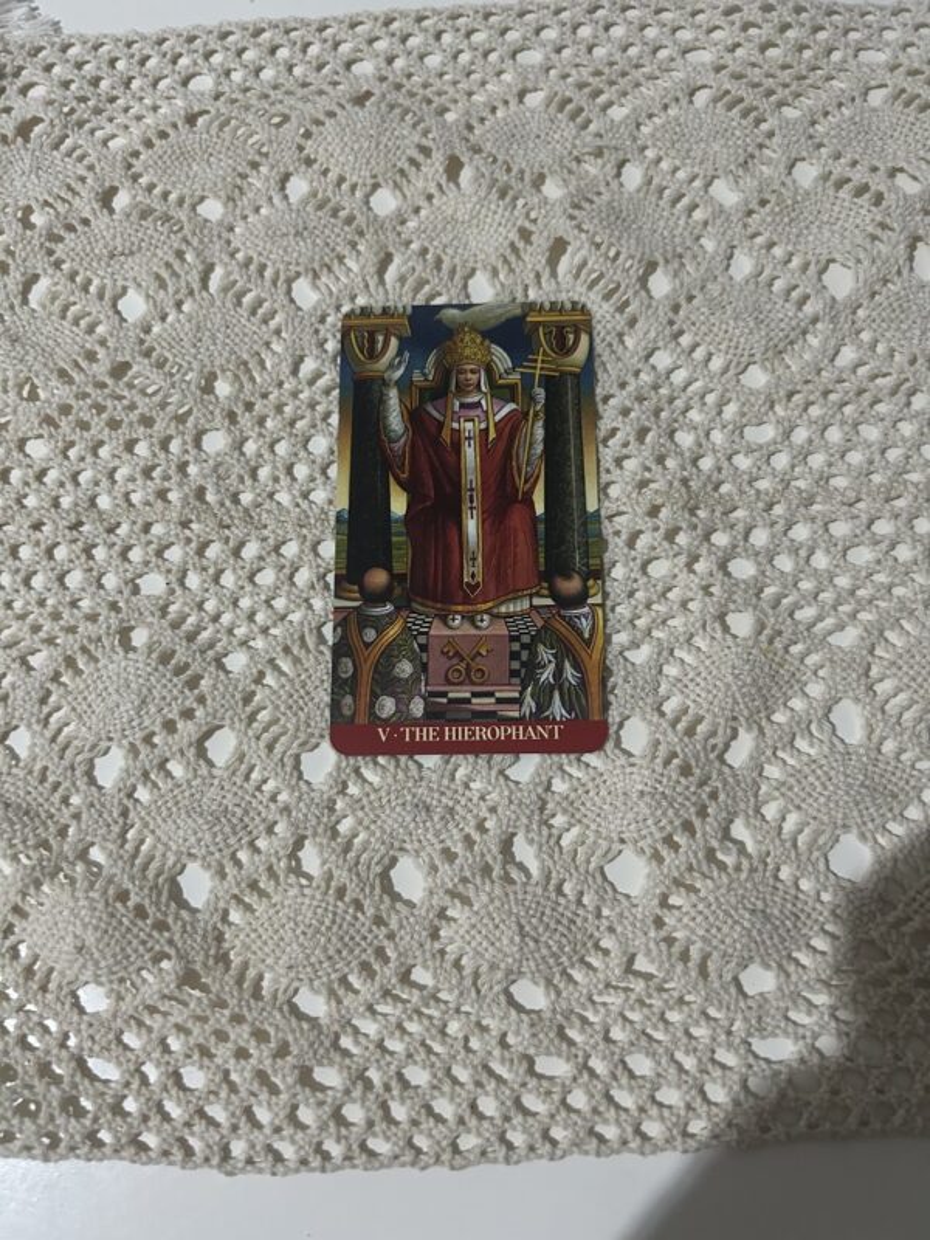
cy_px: 620
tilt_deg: -75.9
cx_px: 465
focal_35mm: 26
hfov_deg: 53.1
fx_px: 931
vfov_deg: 67.3
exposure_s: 1/60
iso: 320
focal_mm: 5.7
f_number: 1.5
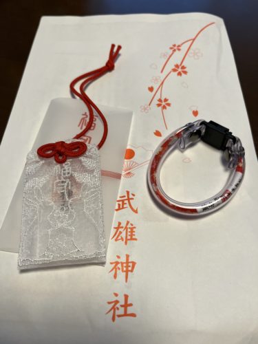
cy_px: 172
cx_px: 129
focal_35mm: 26
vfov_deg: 67.3
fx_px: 258
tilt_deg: -60.1
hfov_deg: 53.1
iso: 125
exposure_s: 1/120
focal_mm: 5.1
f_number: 1.6
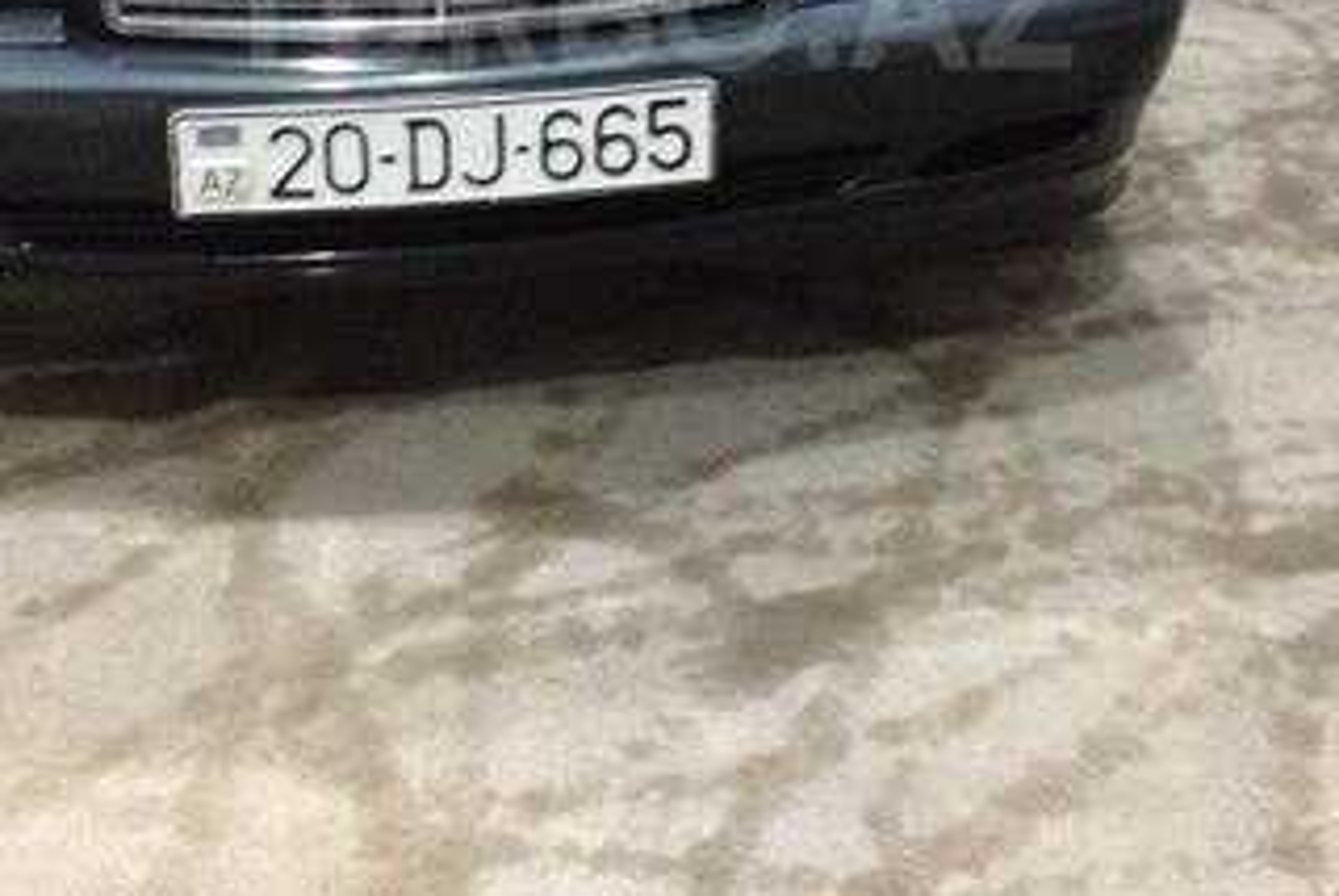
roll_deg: +0.7
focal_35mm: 75
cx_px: 644
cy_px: 6
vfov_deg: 17.8
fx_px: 2792
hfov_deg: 27.0
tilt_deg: -19.5
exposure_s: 1/15
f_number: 2.4
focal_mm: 4.28
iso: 800
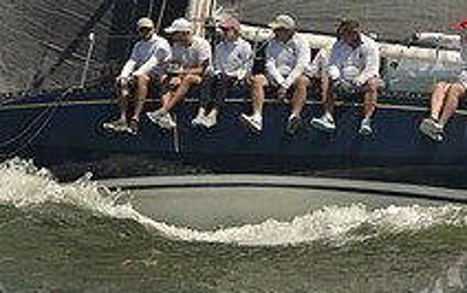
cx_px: 234
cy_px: -47
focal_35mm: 195
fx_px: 2484
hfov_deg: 10.7
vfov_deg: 6.7
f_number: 8
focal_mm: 70
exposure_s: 1/1000
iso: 280
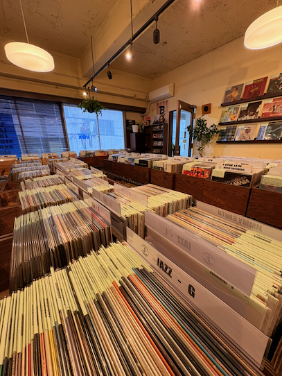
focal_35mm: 14
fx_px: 152
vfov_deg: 102.0
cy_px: 188
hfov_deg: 85.7
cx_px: 141
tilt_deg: -17.0
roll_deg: +1.6
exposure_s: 1/120
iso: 125
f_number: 2.2
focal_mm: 2.22
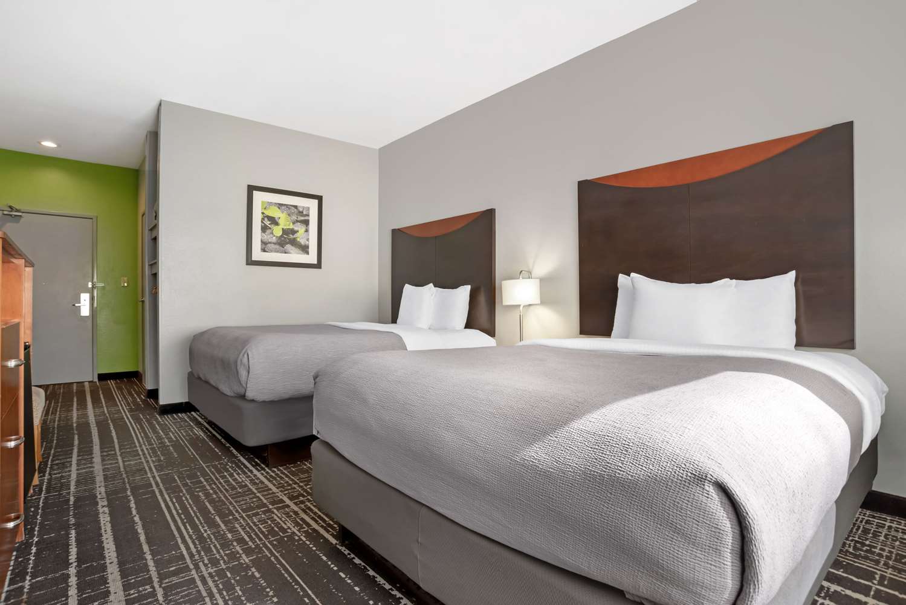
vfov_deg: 67.4
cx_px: 453
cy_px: 302
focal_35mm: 18
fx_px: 453
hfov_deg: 90.0
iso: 400
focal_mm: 18
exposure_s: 1/60
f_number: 10
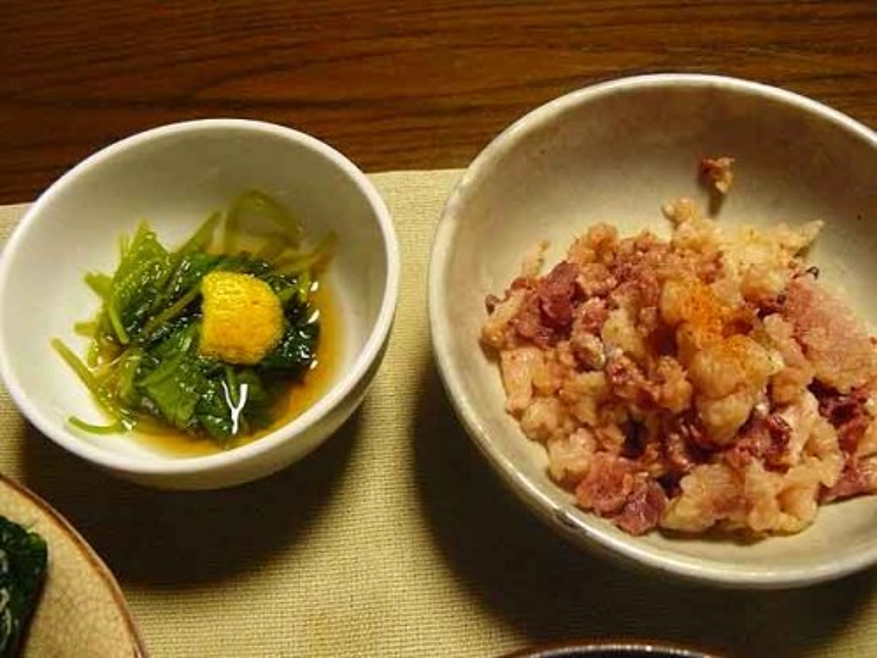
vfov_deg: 39.7
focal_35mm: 36
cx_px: 438
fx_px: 912
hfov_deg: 51.4
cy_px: 329
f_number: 2.8
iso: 400
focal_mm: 6
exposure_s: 1/13
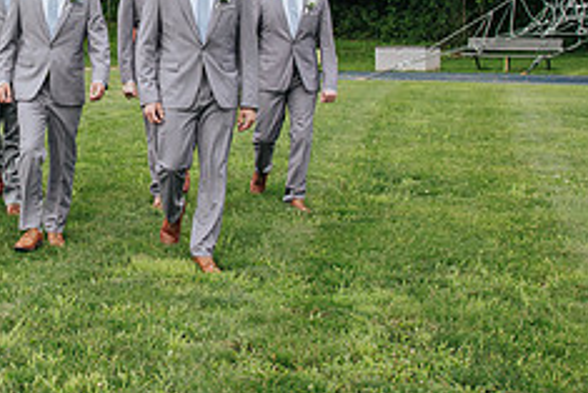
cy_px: 42
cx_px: 25
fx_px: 1389
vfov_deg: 15.9
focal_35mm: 85
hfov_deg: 23.1
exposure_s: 1/250
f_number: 8
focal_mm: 30
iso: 360
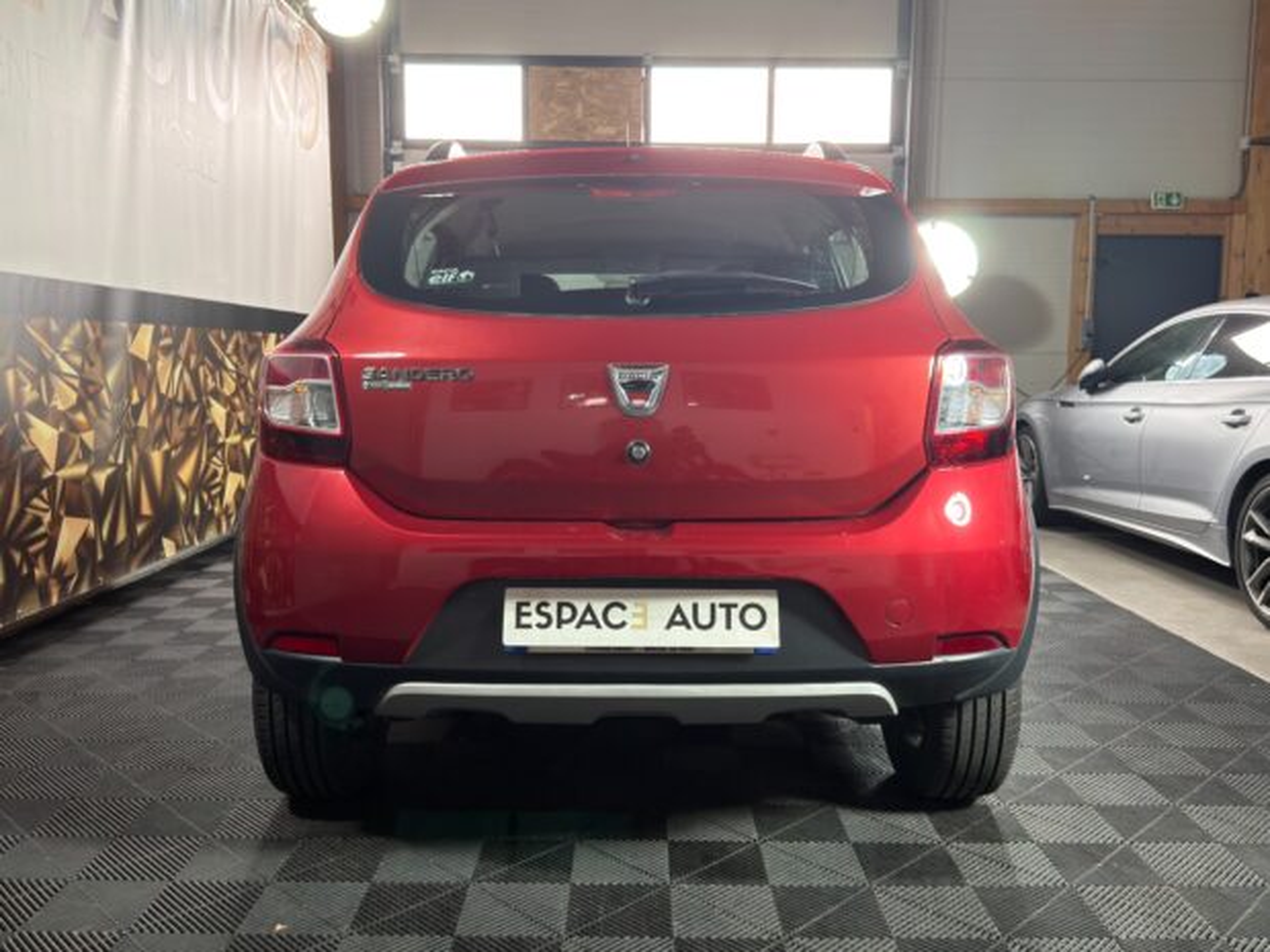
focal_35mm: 30
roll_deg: -0.7
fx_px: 1101
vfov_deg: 46.8
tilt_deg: -6.3
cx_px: 635
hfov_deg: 60.0
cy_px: 476
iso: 250
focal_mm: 6.76
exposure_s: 1/50
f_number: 1.78
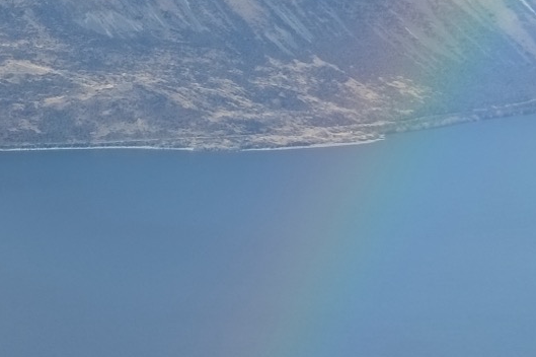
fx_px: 5133
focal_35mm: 345
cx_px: -116
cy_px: 34
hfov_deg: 5.9
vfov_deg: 4.0
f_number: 8
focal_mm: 50.5
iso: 200
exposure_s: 1/340
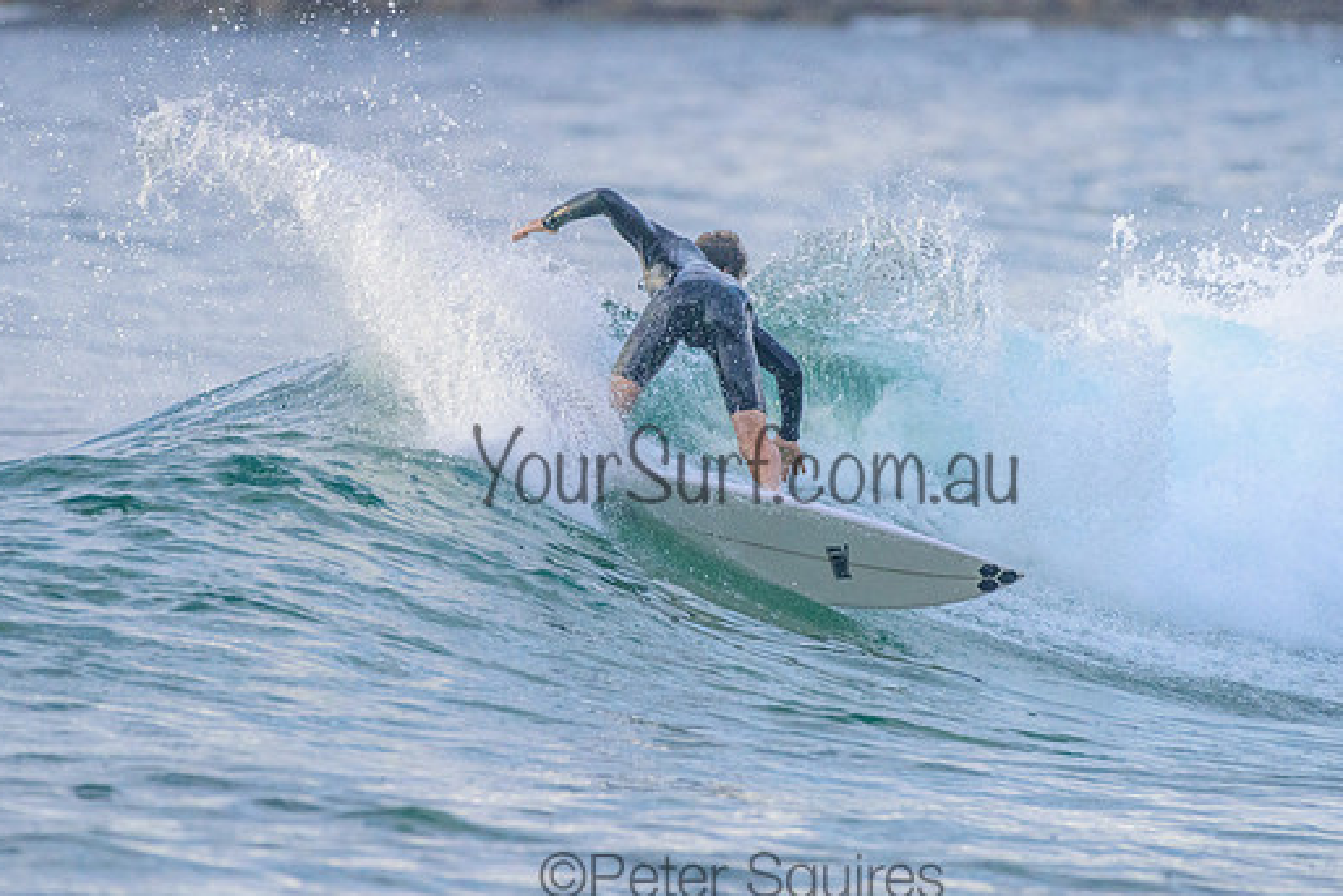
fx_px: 25821
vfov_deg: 2.0
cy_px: 364
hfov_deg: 3.0
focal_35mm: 692
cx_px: 643
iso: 1800
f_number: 5.6
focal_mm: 500
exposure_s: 1/2000
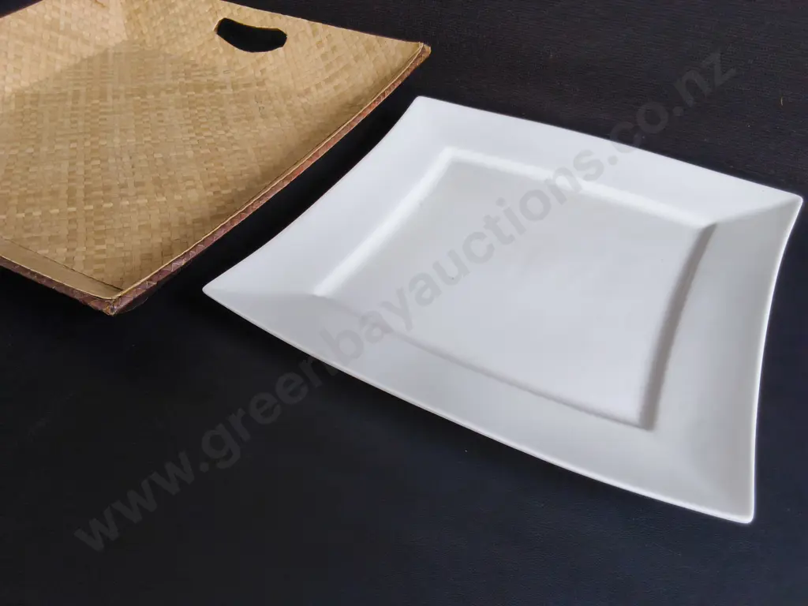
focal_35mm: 27
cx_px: 404
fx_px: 630
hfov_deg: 65.3
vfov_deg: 51.4
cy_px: 303
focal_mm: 2.87
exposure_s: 1/100
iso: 64
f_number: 2
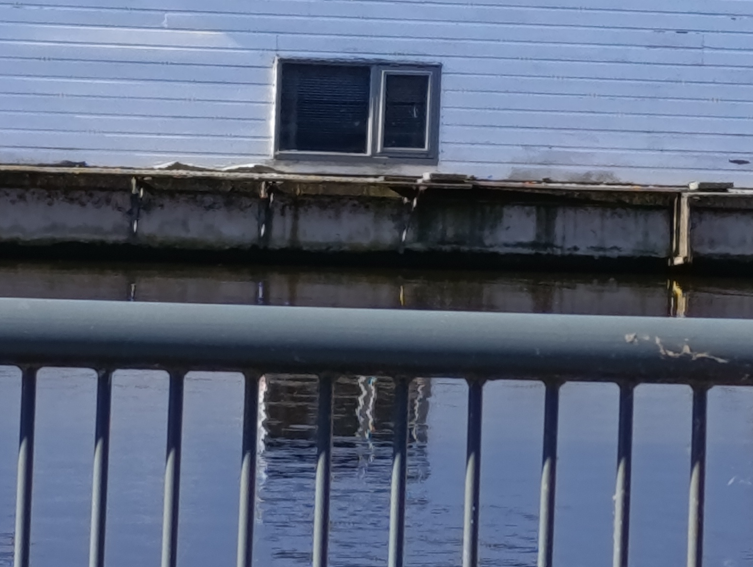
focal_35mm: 278
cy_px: 37
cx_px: 459
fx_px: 6055
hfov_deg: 7.1
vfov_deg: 5.3
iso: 50
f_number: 1.6
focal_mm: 6.14
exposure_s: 1/250
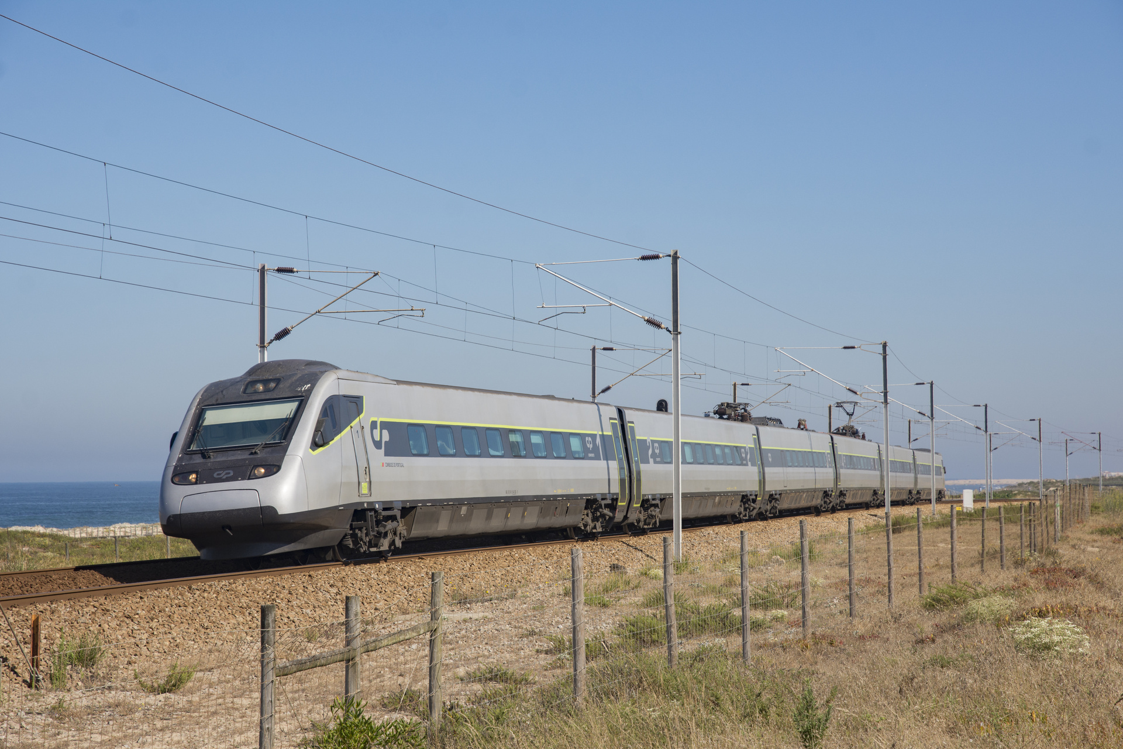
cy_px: 374
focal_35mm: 87
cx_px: 562
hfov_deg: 23.4
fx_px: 2714
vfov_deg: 15.7
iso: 200
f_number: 7.1
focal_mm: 58
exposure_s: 1/800
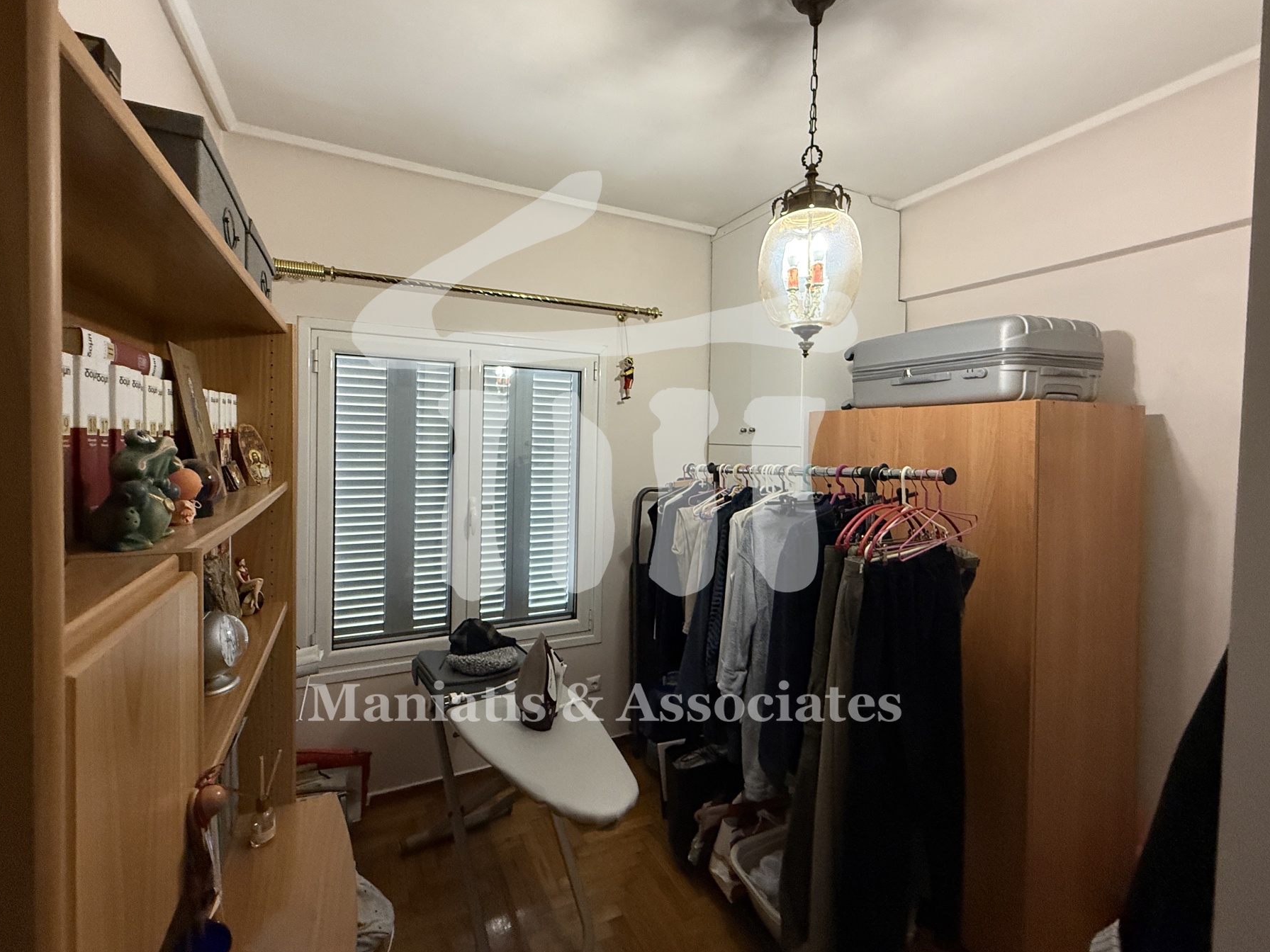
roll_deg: -1.6
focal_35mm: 15
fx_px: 550
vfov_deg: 81.7
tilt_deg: -0.4
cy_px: 447
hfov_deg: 98.1
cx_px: 602
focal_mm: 2.22
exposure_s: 1/50
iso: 400
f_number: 2.2
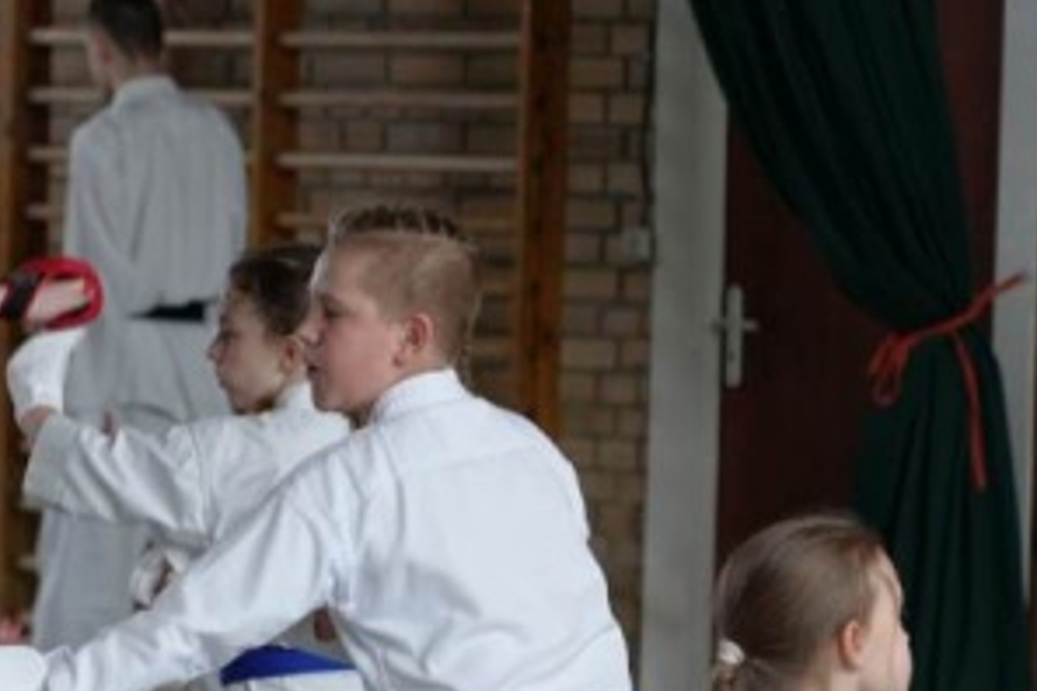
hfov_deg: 7.2
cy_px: 661
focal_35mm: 283
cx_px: -63
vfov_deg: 4.8
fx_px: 8151
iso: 1600
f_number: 4
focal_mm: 105
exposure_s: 1/160
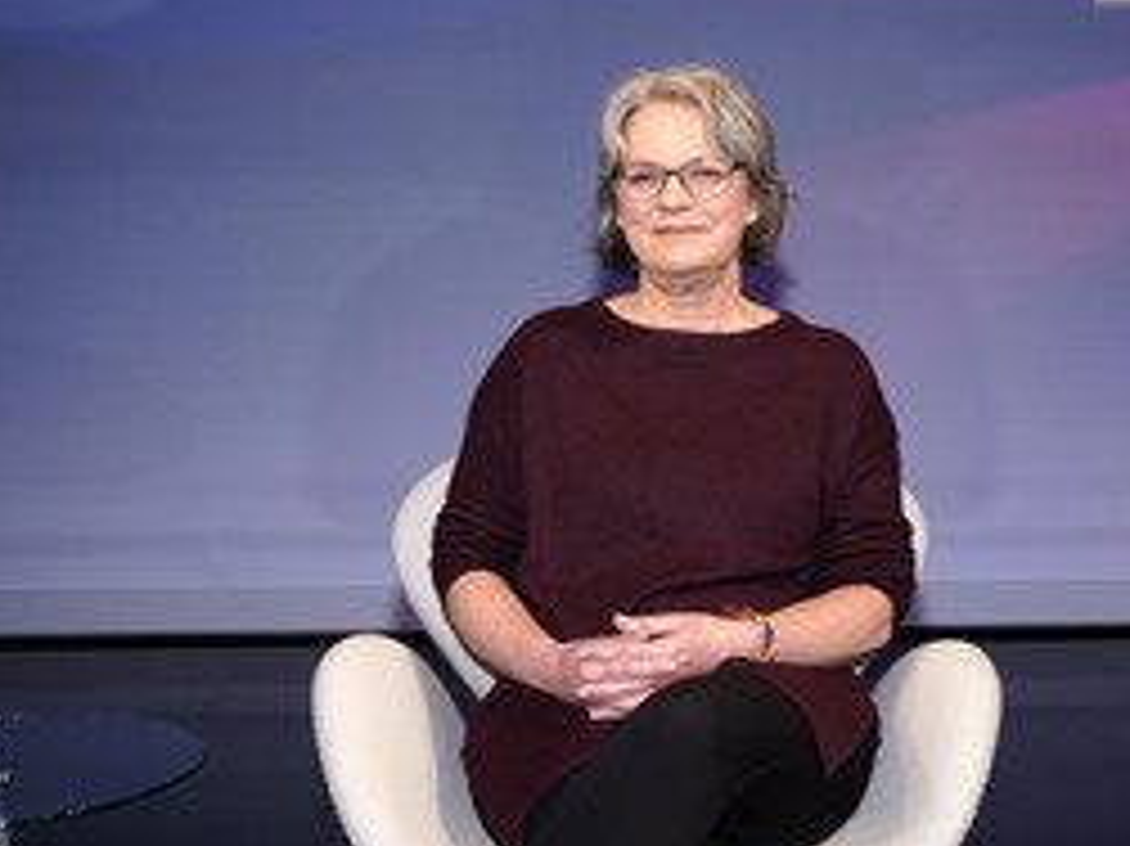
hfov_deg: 33.6
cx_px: 714
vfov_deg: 25.6
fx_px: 1860
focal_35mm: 57
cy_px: 410
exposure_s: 1/125
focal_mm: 33
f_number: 4.5
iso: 1600
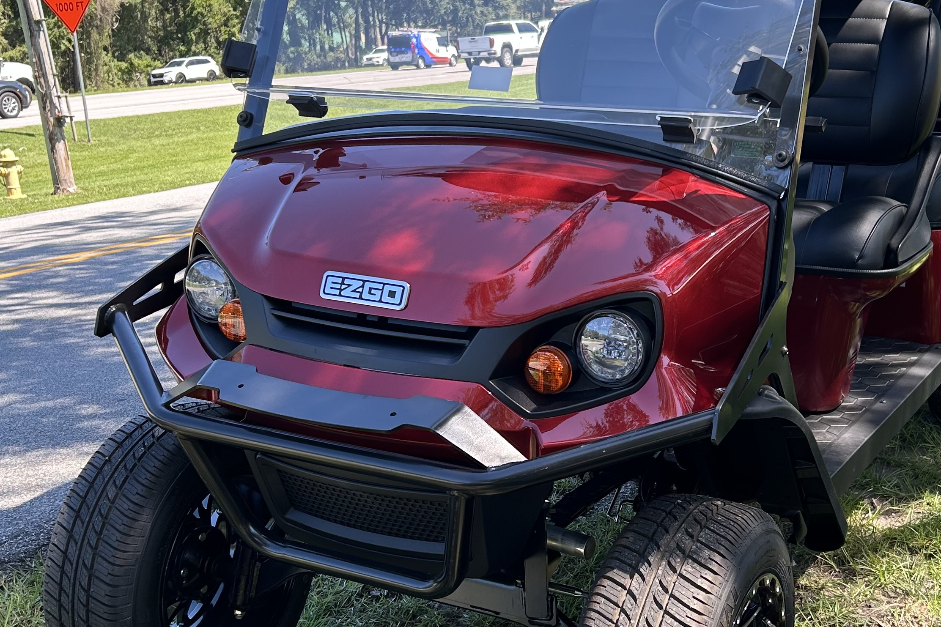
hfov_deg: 40.1
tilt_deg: -13.1
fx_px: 1281
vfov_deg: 27.5
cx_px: 577
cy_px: 360
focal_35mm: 49
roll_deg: +3.8
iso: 50
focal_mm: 5.7
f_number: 1.5
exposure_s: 1/567
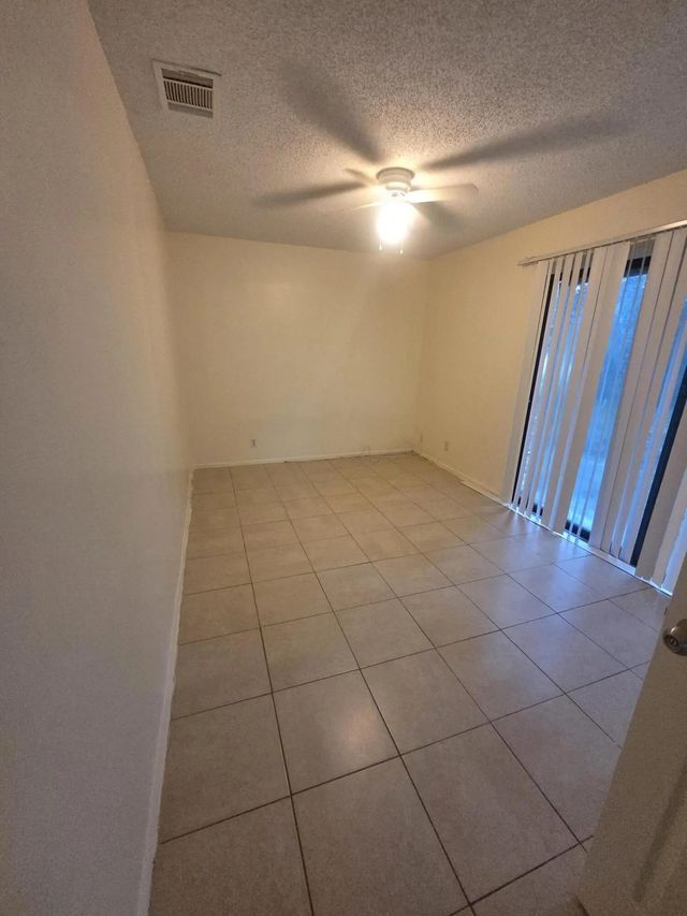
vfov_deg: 106.2
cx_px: 344
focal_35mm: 13
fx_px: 344
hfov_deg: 89.9
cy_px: 458
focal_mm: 2.2
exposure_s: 1/60
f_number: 2.2
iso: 1000
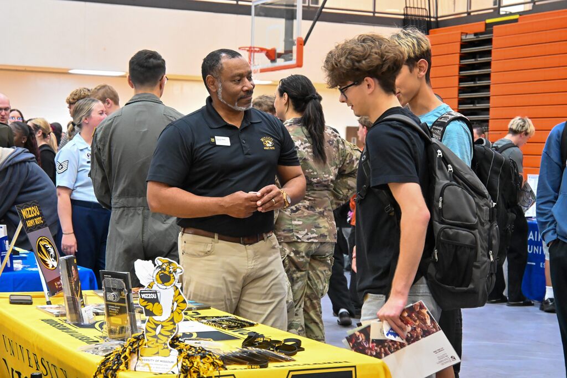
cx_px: 284
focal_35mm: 75
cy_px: 189
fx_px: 1181
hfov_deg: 27.0
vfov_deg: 18.2
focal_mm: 50
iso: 6400
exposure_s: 1/60
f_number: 6.3
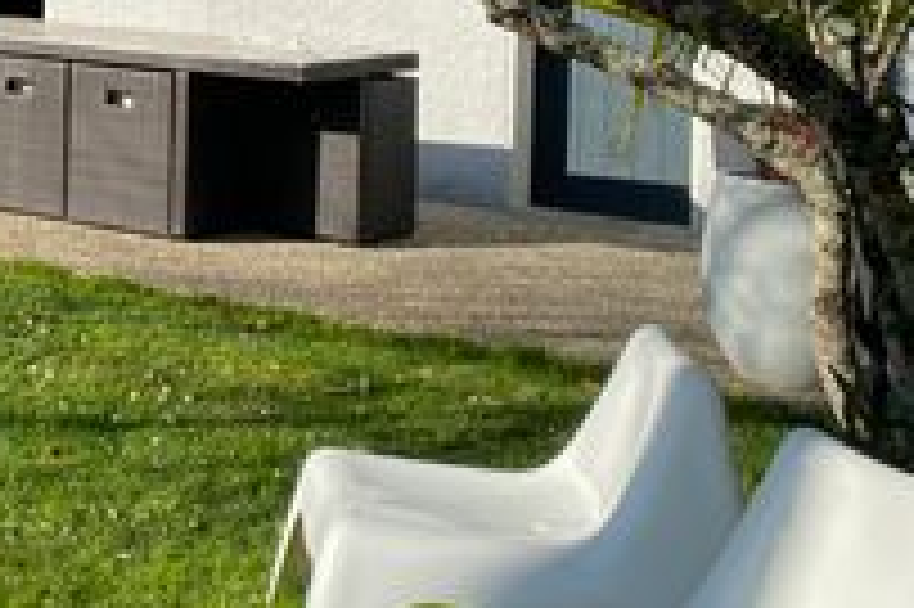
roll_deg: -2.9
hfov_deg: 23.5
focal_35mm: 80
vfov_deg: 16.2
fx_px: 2029
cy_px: -176
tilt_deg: +2.3
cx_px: -140
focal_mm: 4.25
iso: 32
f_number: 1.8
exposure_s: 1/1464
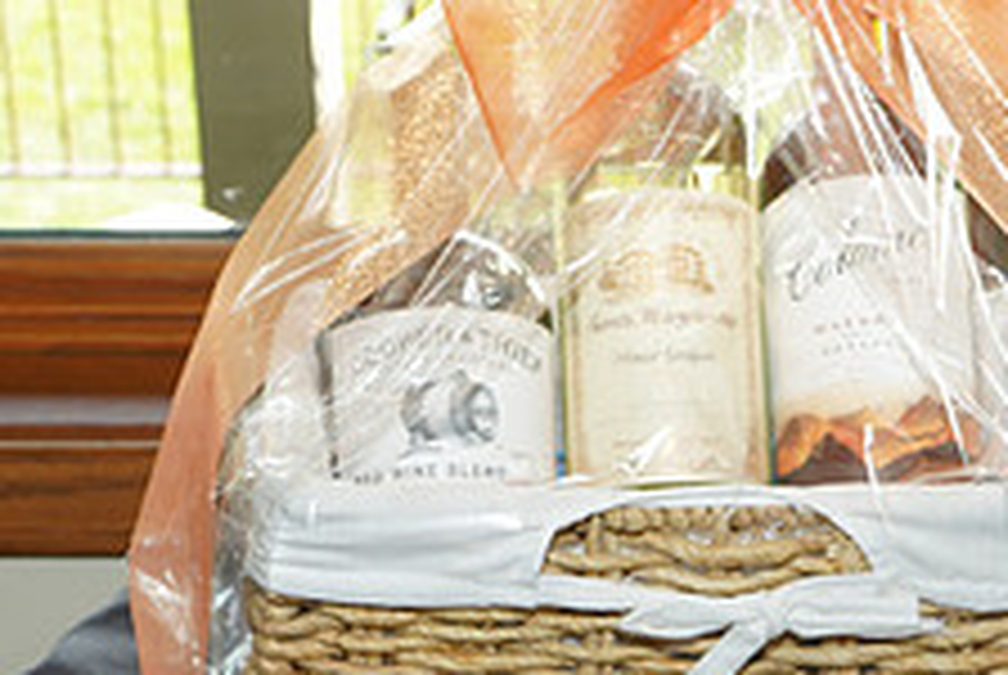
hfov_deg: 23.1
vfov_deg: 15.3
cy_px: 691
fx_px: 2467
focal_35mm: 88
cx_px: 585
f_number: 8
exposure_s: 1/80
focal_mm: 34
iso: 800
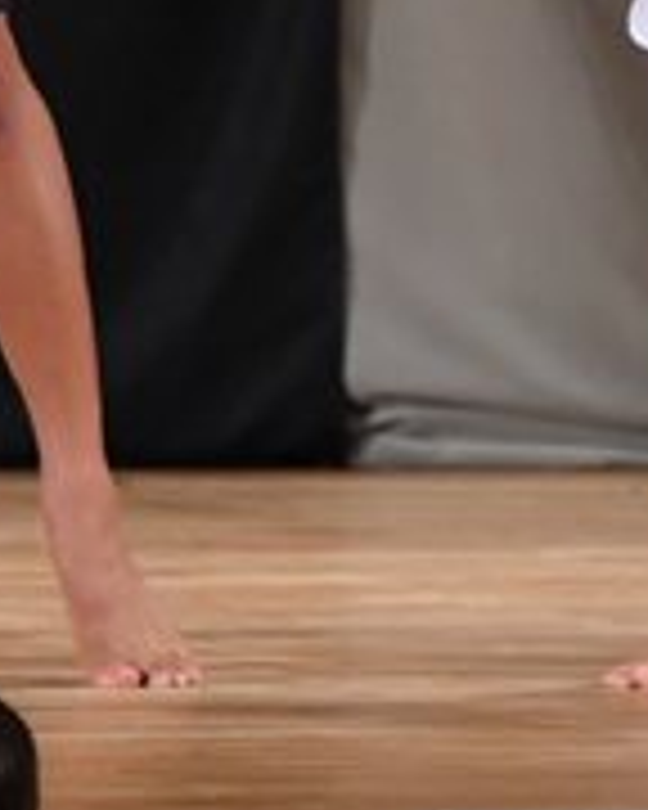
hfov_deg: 1.5
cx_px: 1312
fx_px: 24668
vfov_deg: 1.9
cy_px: -333
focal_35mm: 1029
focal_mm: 170
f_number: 5.6
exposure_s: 1/400
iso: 3200
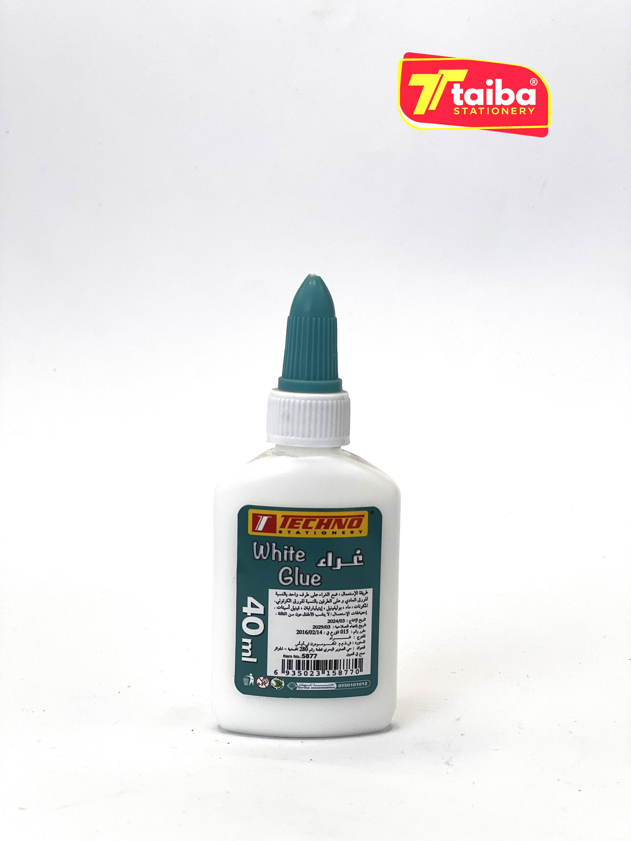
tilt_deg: -6.3
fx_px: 1871
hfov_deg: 19.1
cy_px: 420
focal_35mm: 77
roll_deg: +0.1
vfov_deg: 25.3
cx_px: 316
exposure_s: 1/334
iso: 32
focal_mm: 9
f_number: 2.8
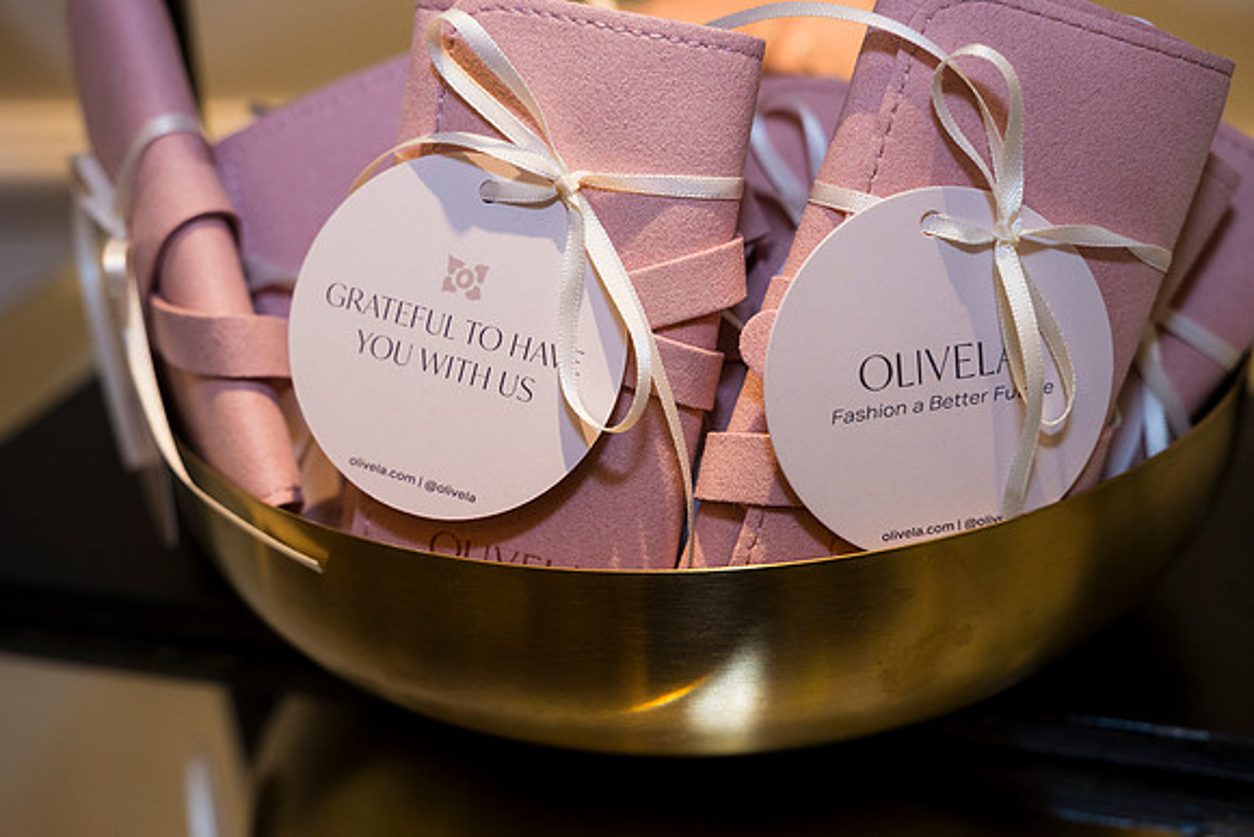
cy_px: 418
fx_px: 1707
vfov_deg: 27.5
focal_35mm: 49
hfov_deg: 40.3
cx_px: 627
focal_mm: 49
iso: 800
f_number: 4.5
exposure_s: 1/100
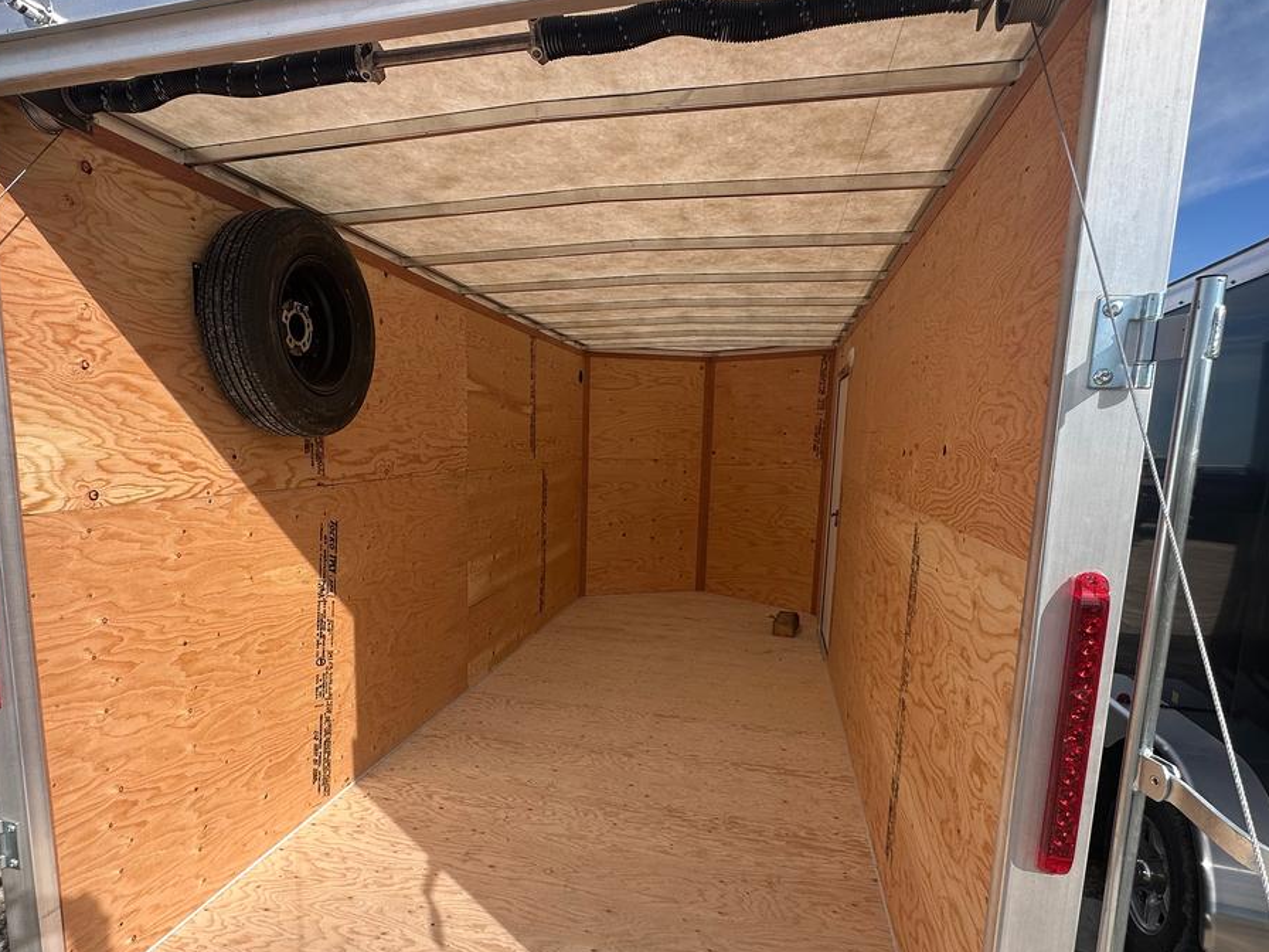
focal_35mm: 20
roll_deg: -1.3
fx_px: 733
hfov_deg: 81.5
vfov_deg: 65.6
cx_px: 571
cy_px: 550
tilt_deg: -6.6
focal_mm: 2.22
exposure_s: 1/979
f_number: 2.2
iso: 40
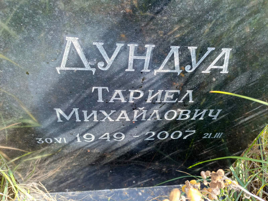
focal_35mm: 25
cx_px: 134
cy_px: 100
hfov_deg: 69.4
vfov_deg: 54.9
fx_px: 194
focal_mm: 4.76
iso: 151
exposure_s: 1/50
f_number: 1.69
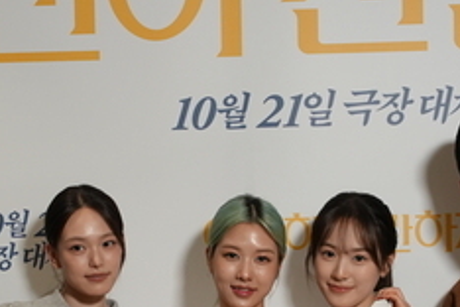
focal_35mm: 94
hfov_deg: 21.7
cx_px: 185
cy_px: 318
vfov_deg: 14.3
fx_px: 1201
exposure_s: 1/160
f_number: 4
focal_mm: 35
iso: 2000
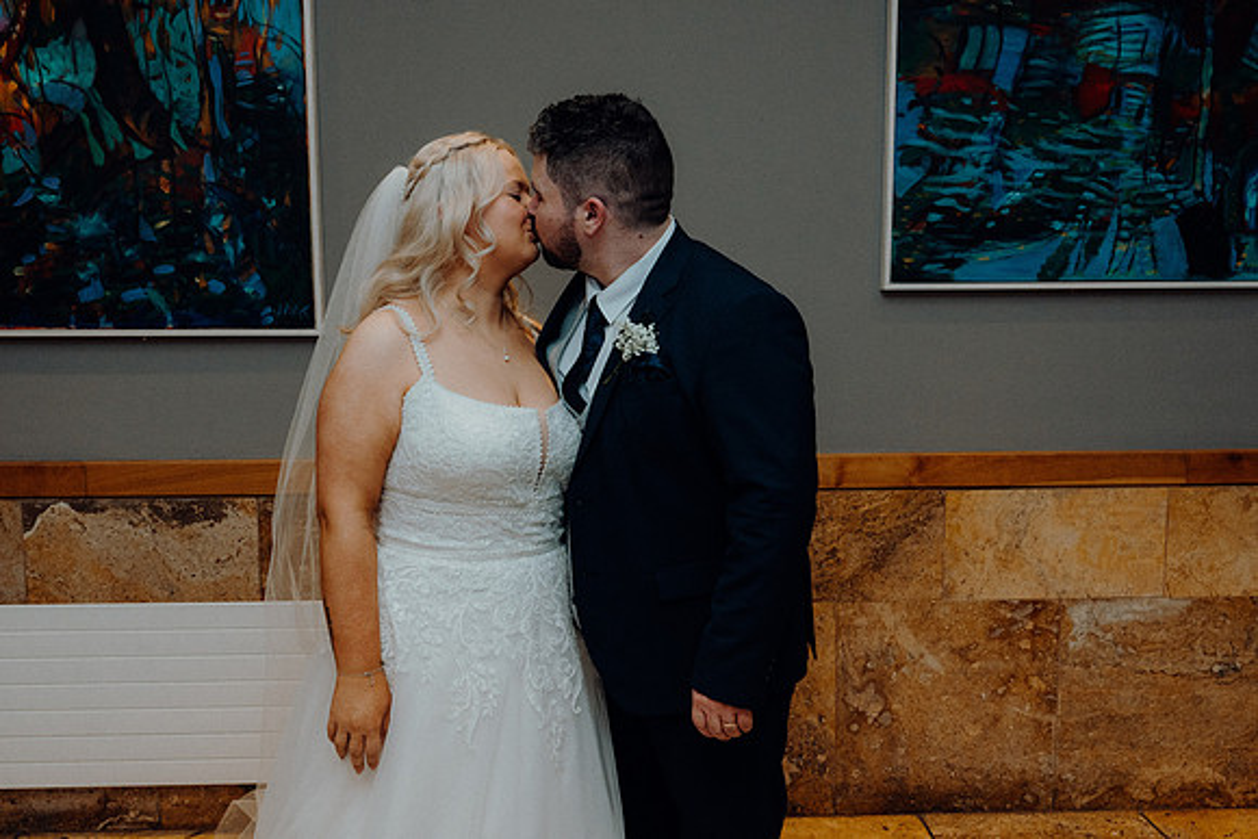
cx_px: 629
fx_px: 1128
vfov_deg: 40.8
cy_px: 420
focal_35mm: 32
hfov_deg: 58.3
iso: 2500
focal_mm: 32
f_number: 5
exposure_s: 1/160
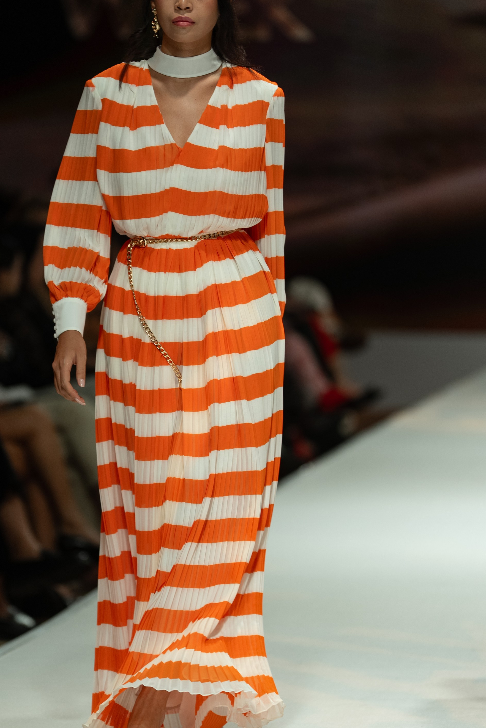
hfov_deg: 4.7
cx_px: 207
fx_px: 5871
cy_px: 355
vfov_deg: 7.1
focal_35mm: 290
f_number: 2.8
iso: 200
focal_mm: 200
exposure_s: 1/400
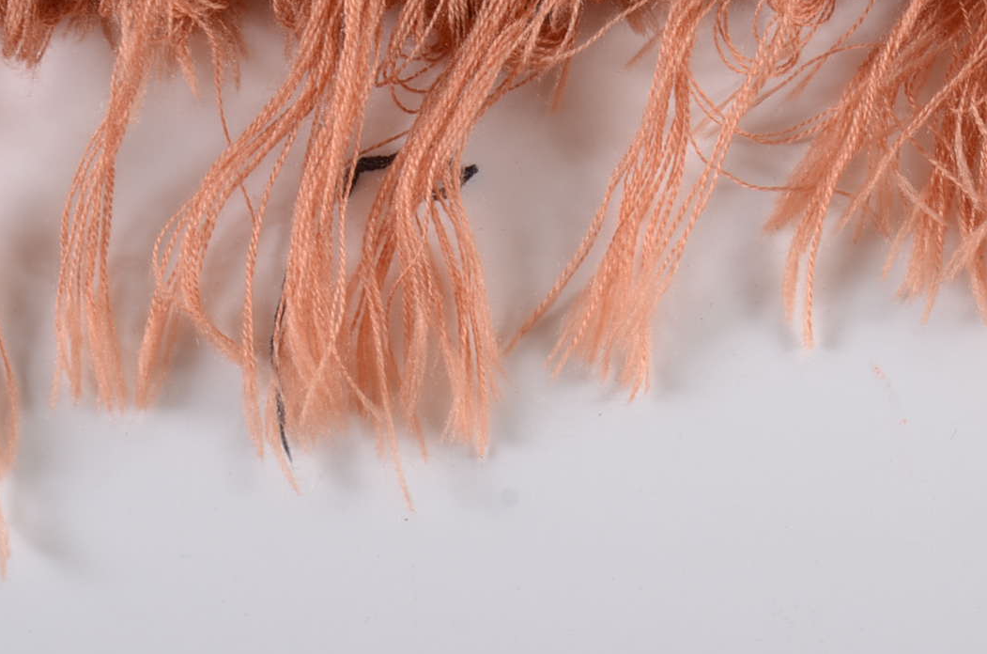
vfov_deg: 6.2
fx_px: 5964
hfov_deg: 9.4
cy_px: -101
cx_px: 1018
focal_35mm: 218
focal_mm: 62
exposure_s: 1/160
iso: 160
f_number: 14
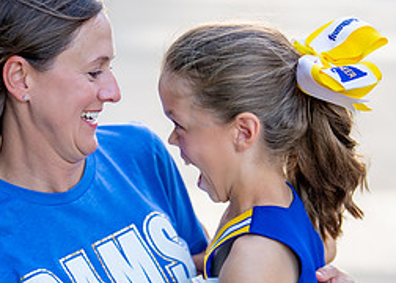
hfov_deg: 13.5
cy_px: 224
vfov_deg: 9.6
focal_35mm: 149
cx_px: 166
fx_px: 1676
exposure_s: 1/1000
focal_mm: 50
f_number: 1.2
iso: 250
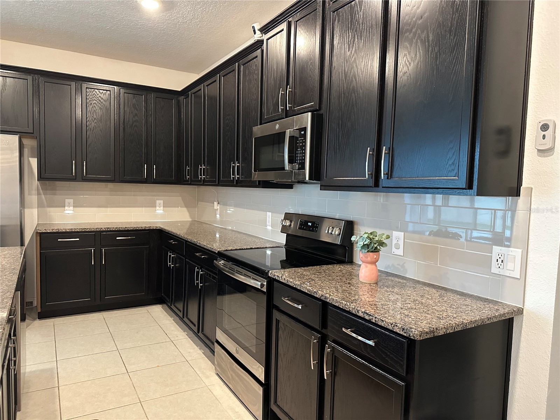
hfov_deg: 71.6
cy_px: 210
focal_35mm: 24
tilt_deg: -3.9
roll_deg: -2.2
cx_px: 280
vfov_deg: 56.8
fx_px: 388
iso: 500
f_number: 1.78
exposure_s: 1/60
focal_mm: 6.86
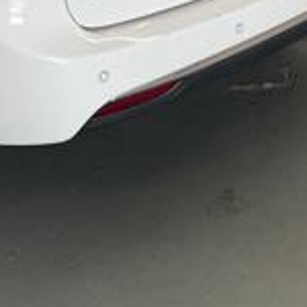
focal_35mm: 98
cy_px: -74
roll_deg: +2.6
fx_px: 983
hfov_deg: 17.7
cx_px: 168
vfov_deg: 16.9
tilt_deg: -16.6
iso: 64
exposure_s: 1/120
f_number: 1.5
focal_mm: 5.7
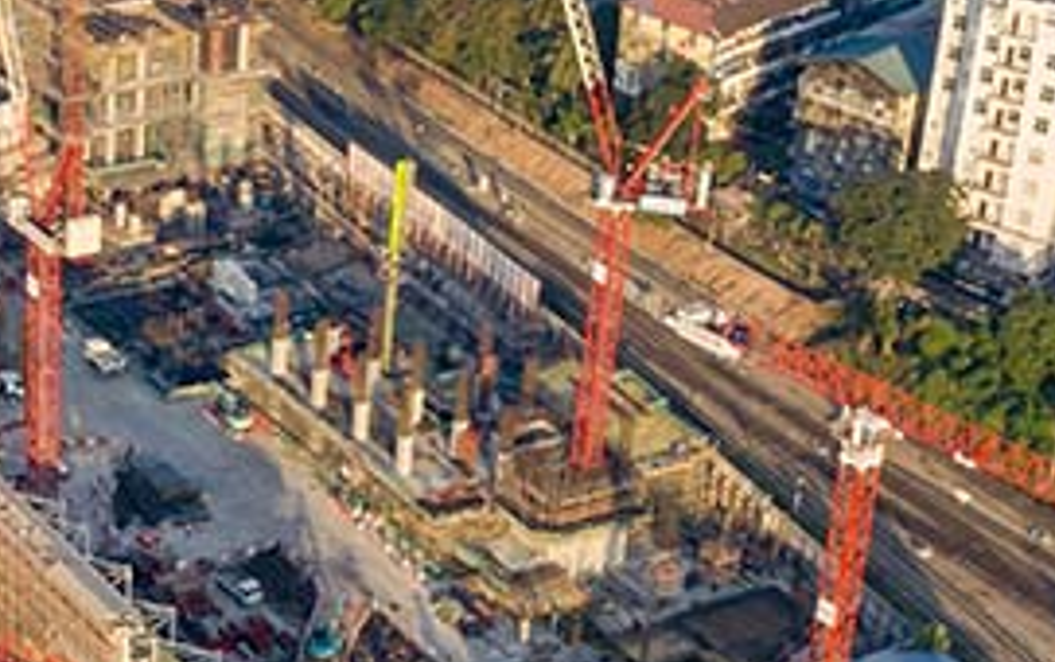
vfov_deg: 12.8
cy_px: 717
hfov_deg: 20.1
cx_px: 93
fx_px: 2907
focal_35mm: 101
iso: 200
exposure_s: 1/80
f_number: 10
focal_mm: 10.26
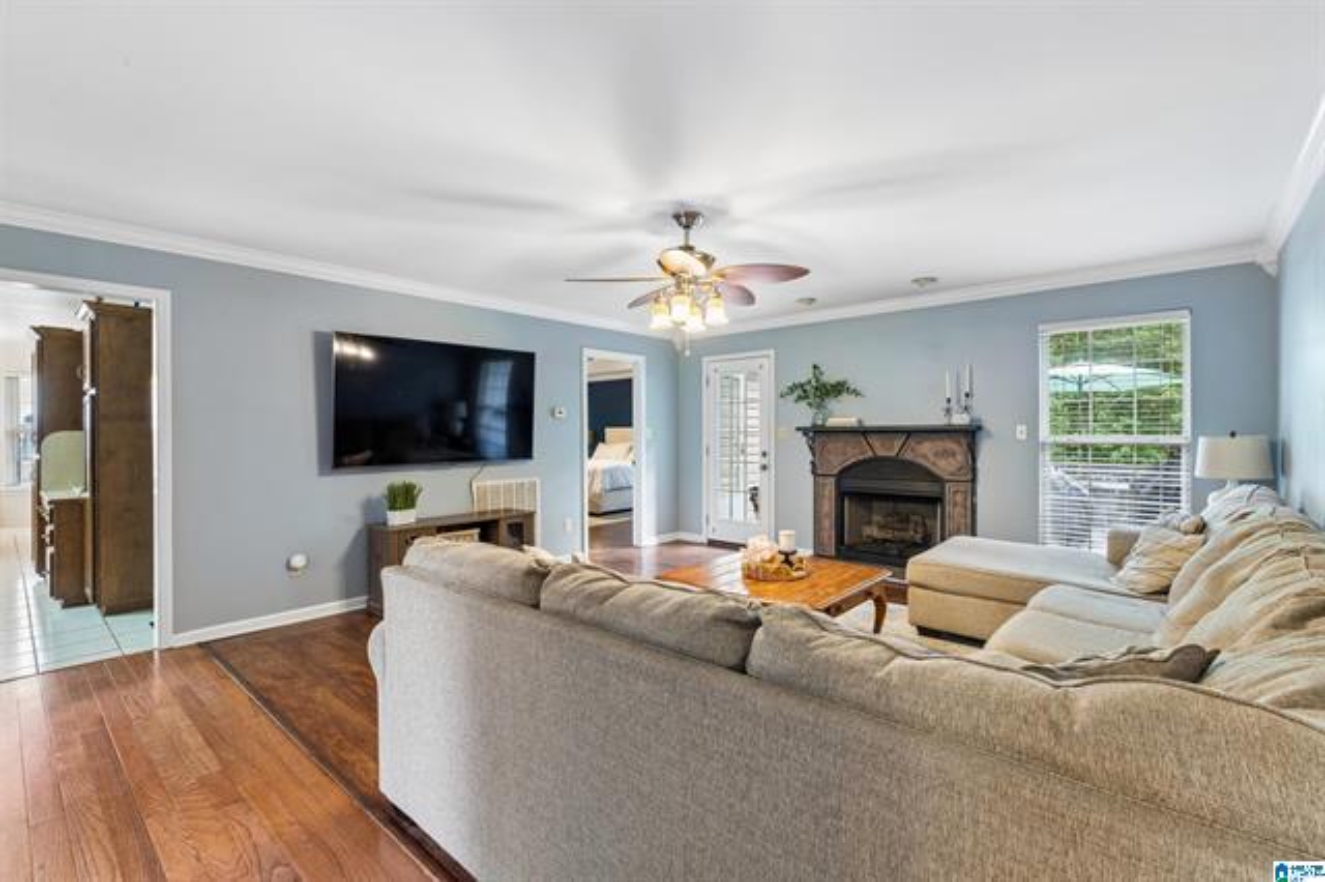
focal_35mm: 16
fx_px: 589
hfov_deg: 96.8
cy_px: 441
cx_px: 662
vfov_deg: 73.7
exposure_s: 1/2
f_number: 13
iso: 400
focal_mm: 16
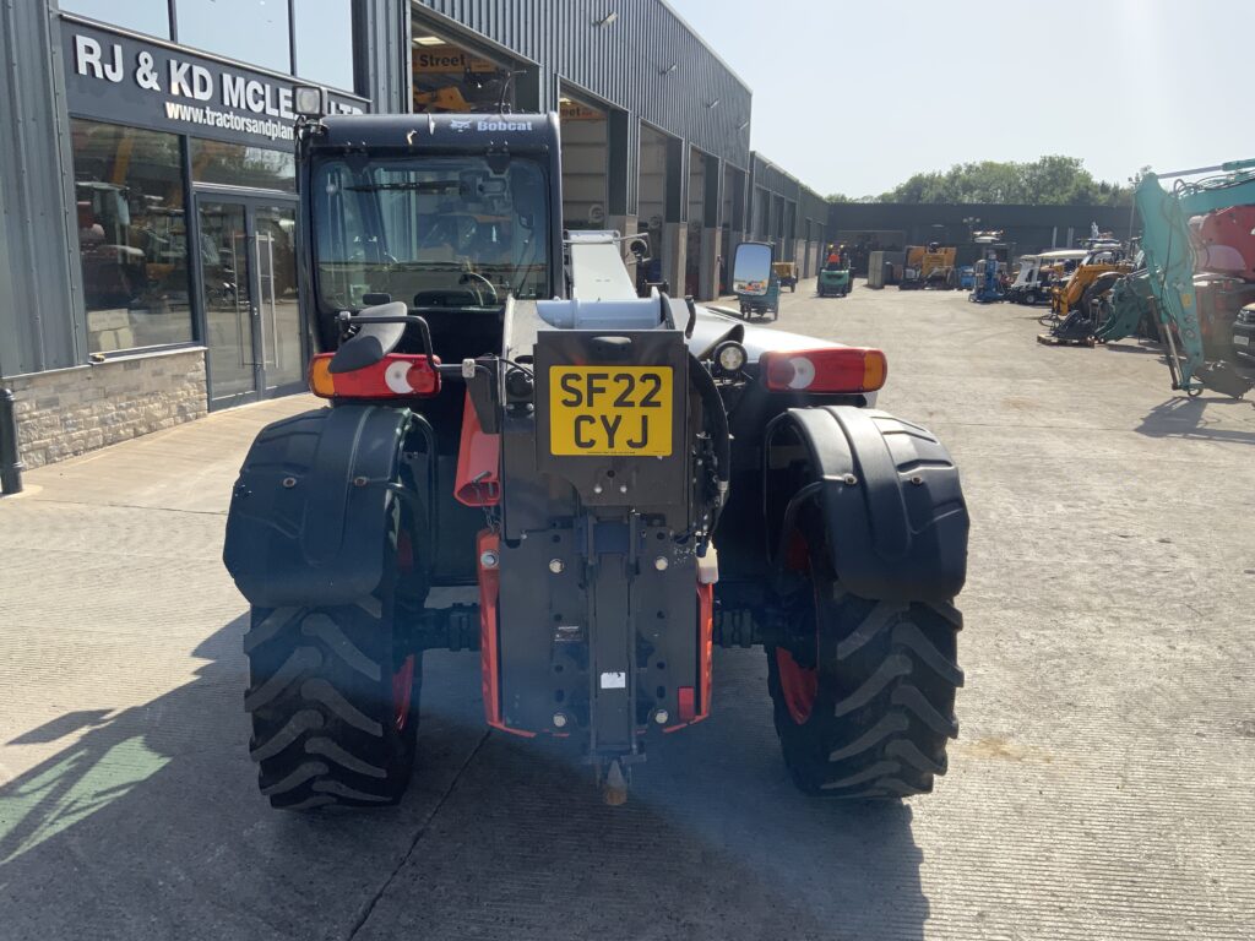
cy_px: 470
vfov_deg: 48.2
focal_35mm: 29
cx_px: 628
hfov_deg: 61.7
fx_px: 1051
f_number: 1.8
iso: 16
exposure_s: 1/1412
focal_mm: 3
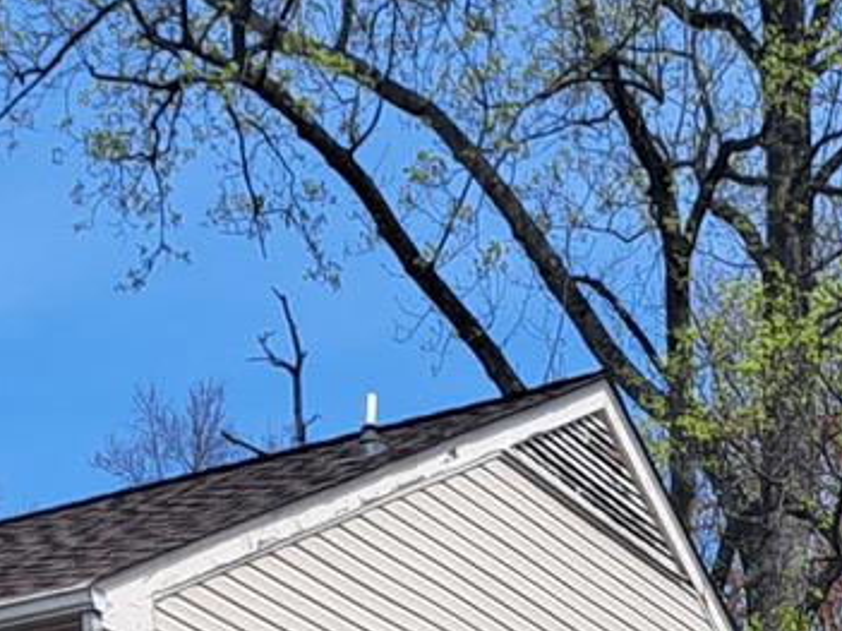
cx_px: -43
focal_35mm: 140
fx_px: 3404
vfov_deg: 9.1
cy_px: 1682
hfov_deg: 13.8
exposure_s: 1/695
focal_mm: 5.23
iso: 50
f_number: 1.8
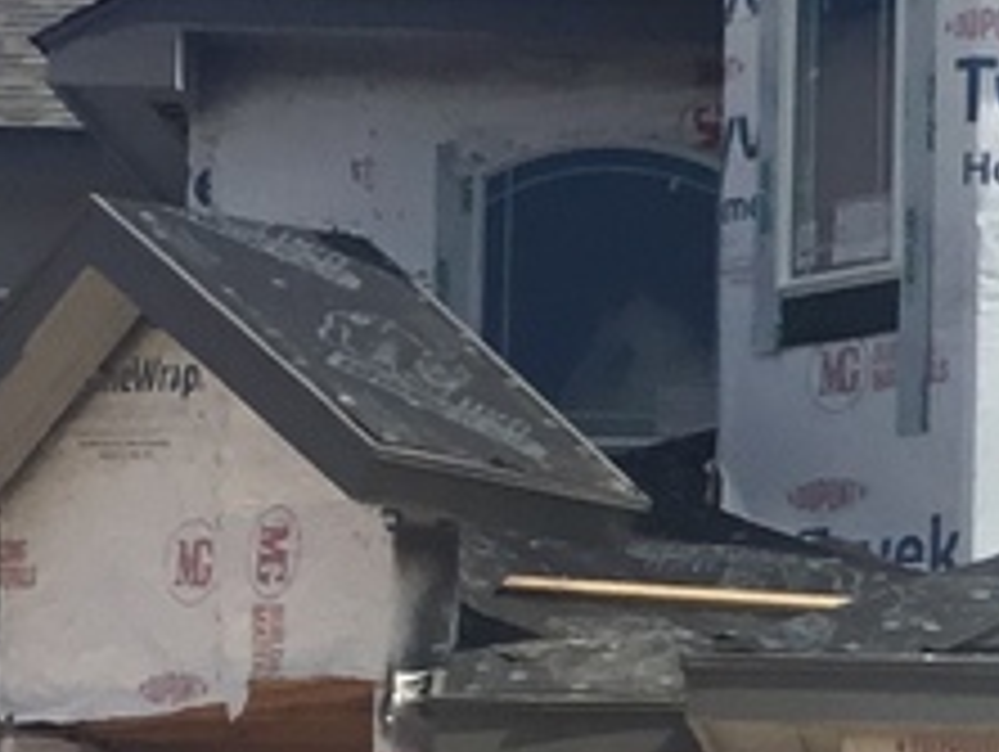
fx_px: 5807
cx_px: 1436
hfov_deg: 9.6
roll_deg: +1.5
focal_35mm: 201
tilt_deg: +4.6
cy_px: 806
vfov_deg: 7.4
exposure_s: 1/2146
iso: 25
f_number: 2.4
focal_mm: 3.3
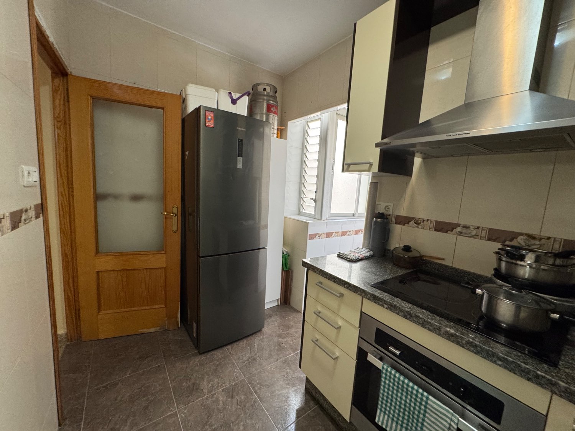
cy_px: 216
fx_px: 233
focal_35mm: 14
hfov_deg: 102.1
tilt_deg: -3.6
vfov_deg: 85.7
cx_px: 288
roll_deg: -3.3
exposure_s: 1/99
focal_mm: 2.22
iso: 200
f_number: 2.2
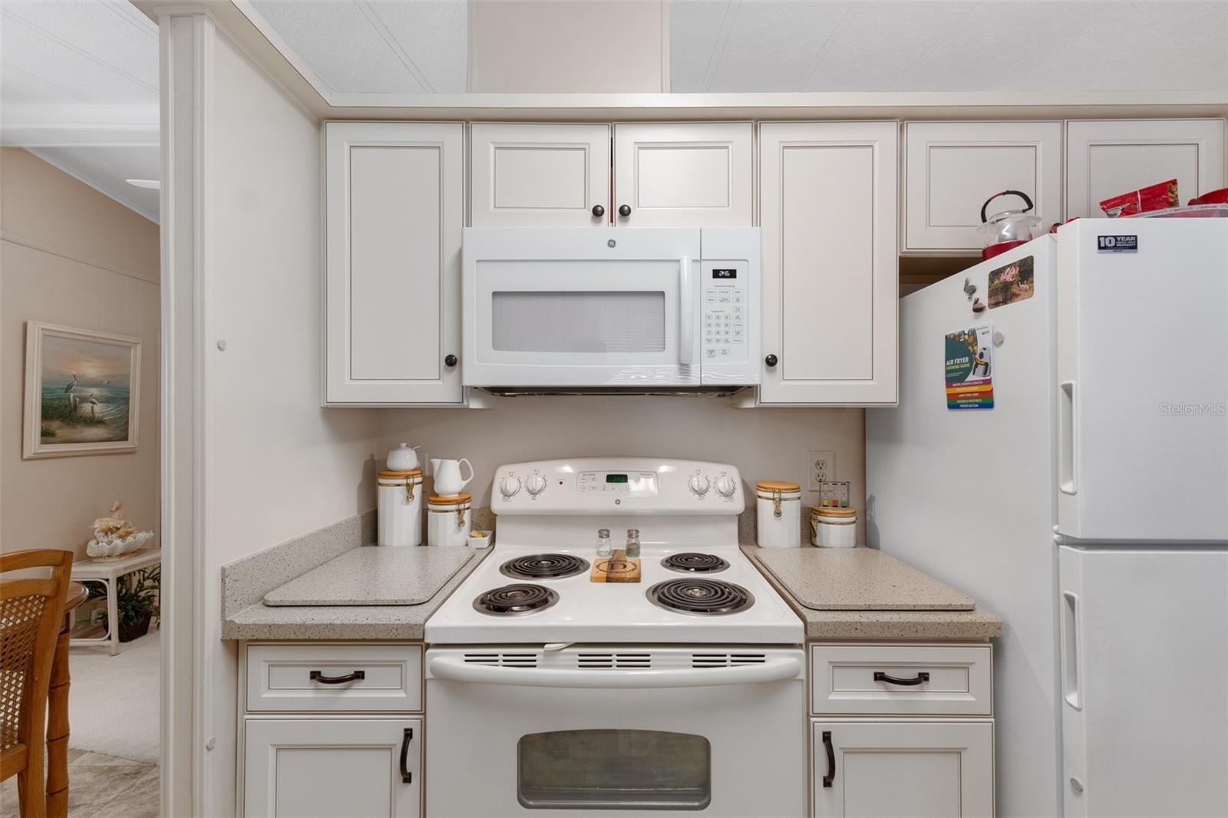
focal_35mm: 15
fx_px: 512
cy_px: 409
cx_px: 614
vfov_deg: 77.3
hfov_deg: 100.4
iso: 250
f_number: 8
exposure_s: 1/4
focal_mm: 10
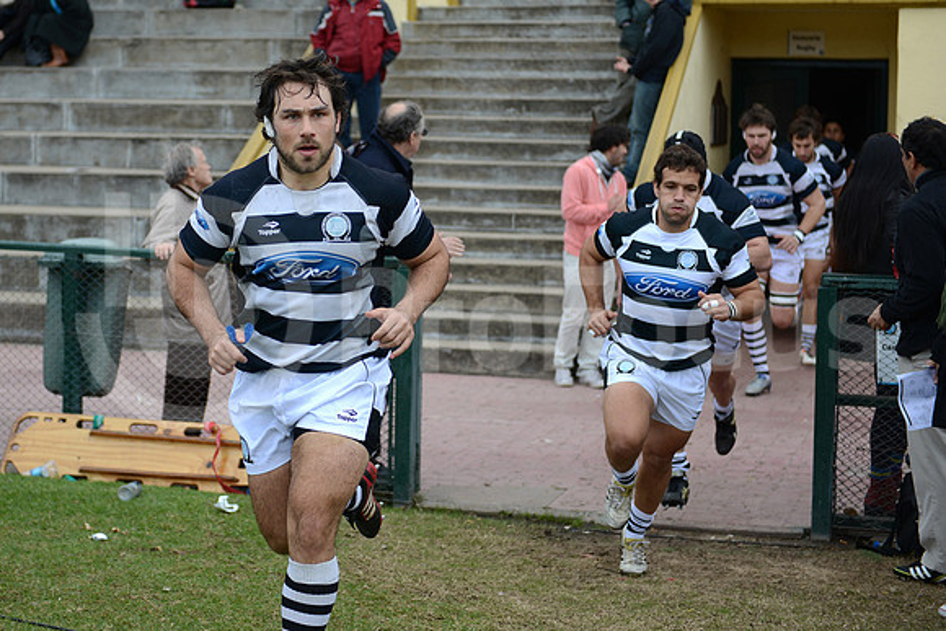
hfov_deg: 33.4
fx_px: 1577
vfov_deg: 22.6
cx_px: 473
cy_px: 316
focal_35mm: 60
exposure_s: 1/1000
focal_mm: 60
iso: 400
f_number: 2.8
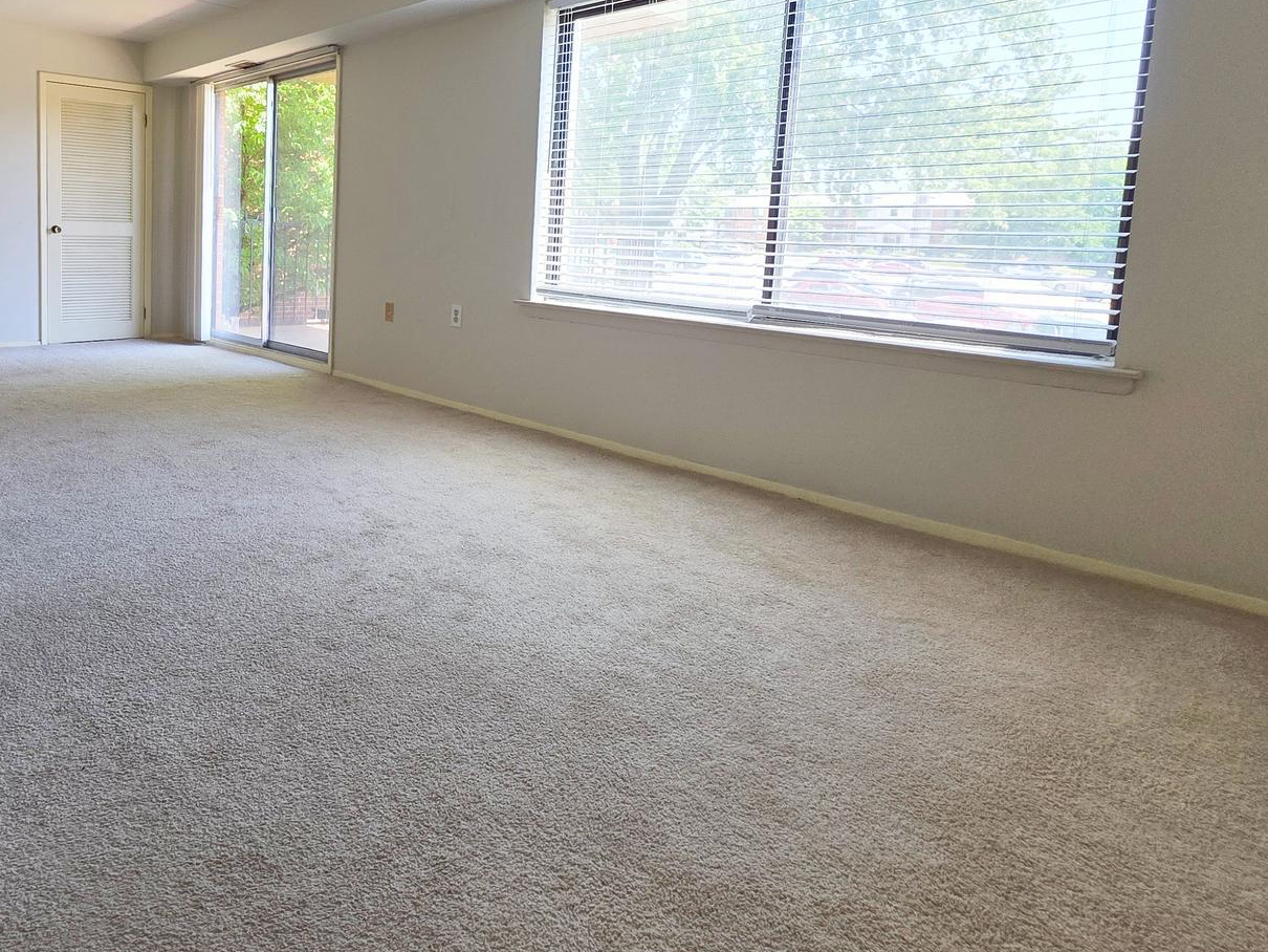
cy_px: 323
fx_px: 806
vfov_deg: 59.8
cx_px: 327
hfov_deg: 71.5
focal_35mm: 22
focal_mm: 2.2
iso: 64
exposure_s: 1/120
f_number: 1.9
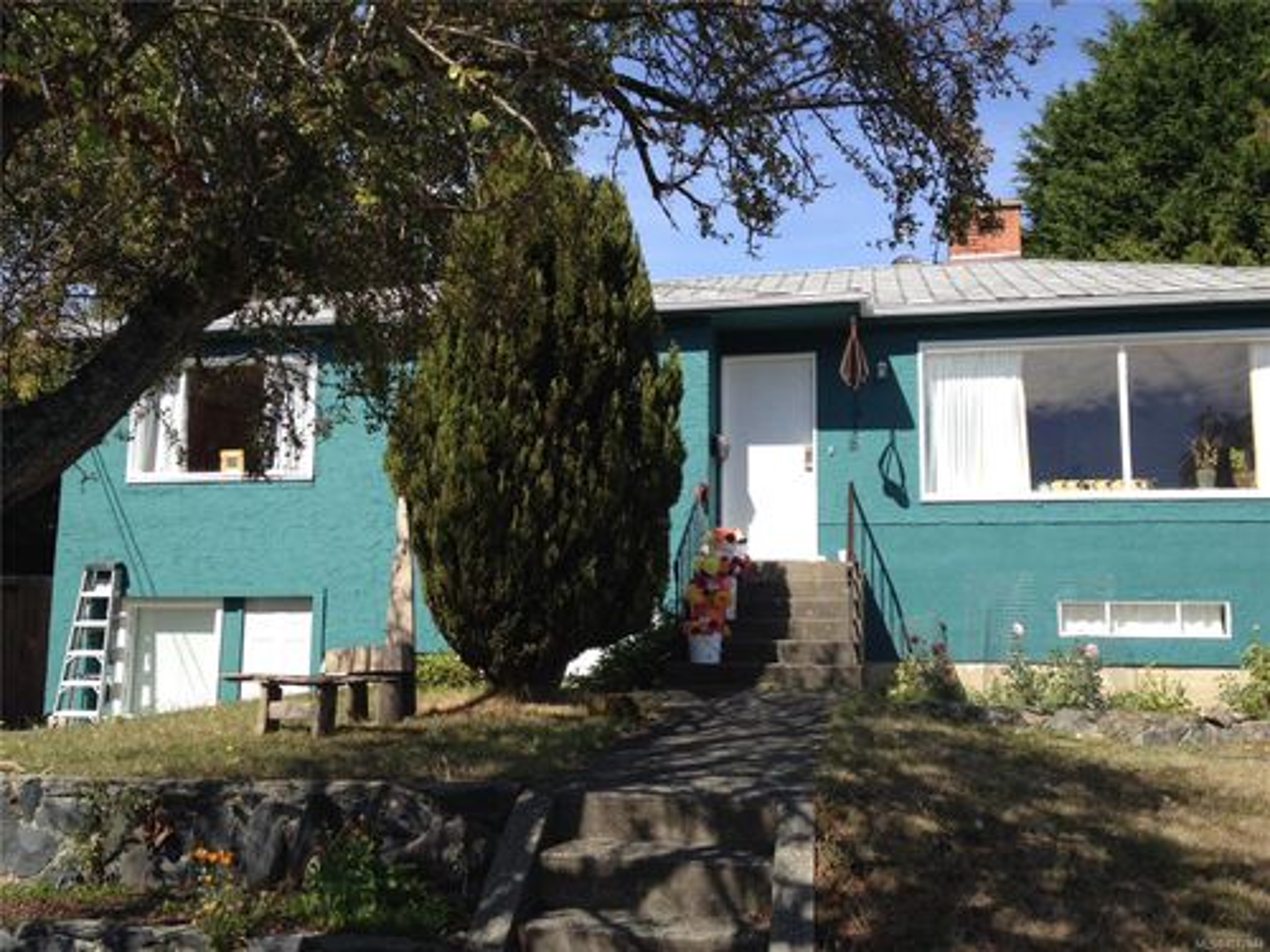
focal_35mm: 35
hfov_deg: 52.6
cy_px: 476
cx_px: 635
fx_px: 1284
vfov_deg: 40.7
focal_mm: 4.28
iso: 50
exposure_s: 1/1200
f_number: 2.4
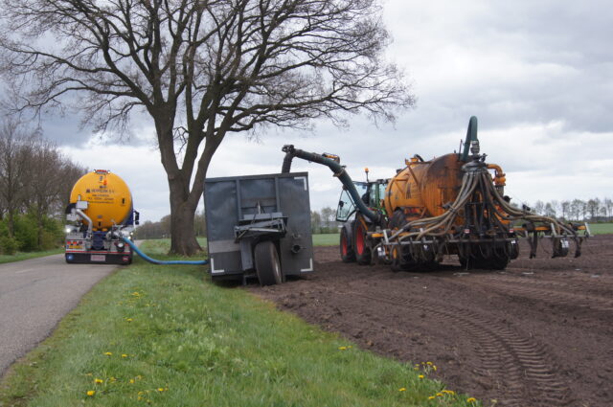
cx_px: 306
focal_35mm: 42
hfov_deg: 46.5
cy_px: 204
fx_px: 714
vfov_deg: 31.8
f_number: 7.1
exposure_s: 1/125
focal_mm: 28
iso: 100
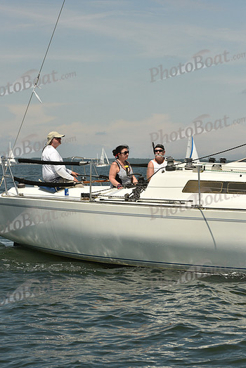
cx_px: 113
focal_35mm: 124
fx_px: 1269
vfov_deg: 16.5
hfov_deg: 11.1
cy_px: 176
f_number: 9
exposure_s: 1/1600
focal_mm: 112
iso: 320
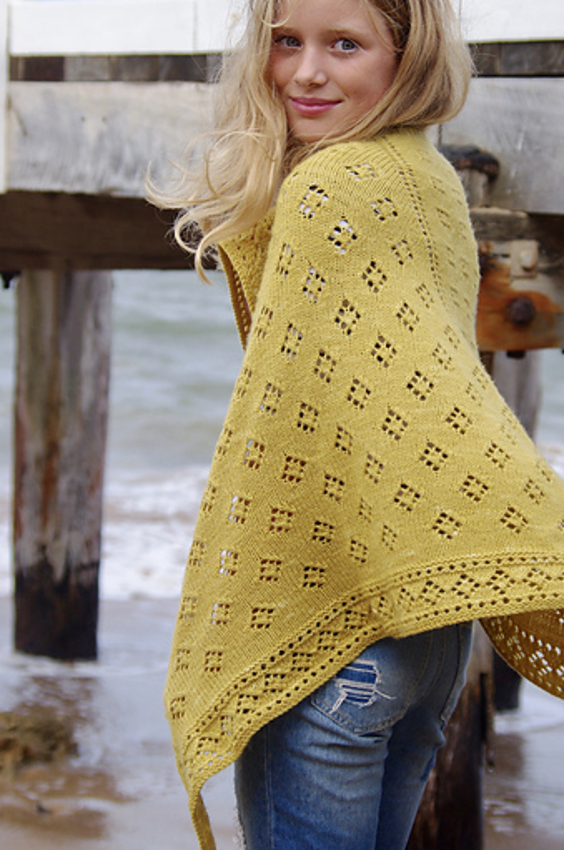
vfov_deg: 18.8
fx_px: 2570
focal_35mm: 109
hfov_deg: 12.5
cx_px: 345
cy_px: 369
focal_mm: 57.5
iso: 400
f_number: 5.6
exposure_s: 1/1000
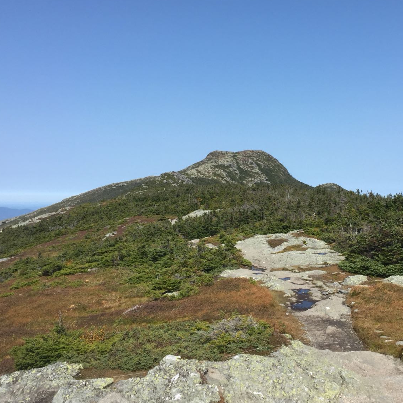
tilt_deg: -1.0
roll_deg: -2.0
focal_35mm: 36
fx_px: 474
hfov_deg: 45.5
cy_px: 202
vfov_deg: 46.0
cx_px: 261
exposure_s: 1/1799
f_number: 2.2
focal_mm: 4.15
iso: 32
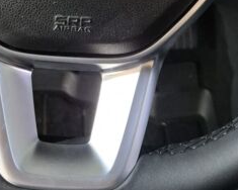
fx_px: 690
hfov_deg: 19.5
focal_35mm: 98
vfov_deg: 13.7
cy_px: -175
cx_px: 83
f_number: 1.8
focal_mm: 5.4
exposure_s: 1/100
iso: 800
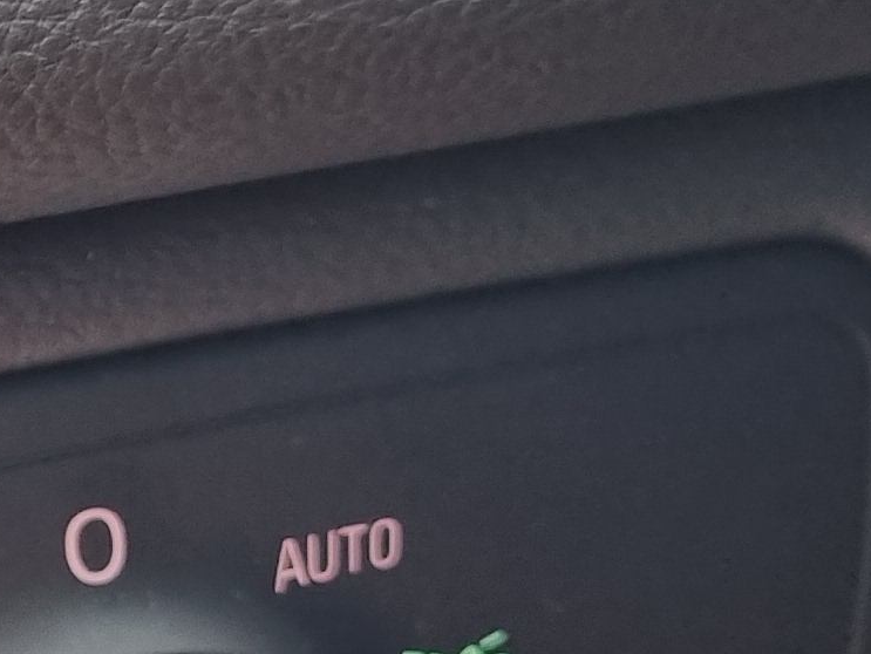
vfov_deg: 10.5
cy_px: 288
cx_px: -448
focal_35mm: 141
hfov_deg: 13.2
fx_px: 3550
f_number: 1.8
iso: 80
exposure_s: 1/120
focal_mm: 5.4
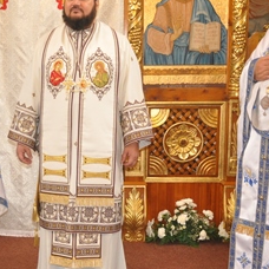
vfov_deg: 22.9
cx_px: 32
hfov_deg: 22.5
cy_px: 180
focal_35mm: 75
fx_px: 661
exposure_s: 1/60
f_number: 3.8
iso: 800
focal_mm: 21
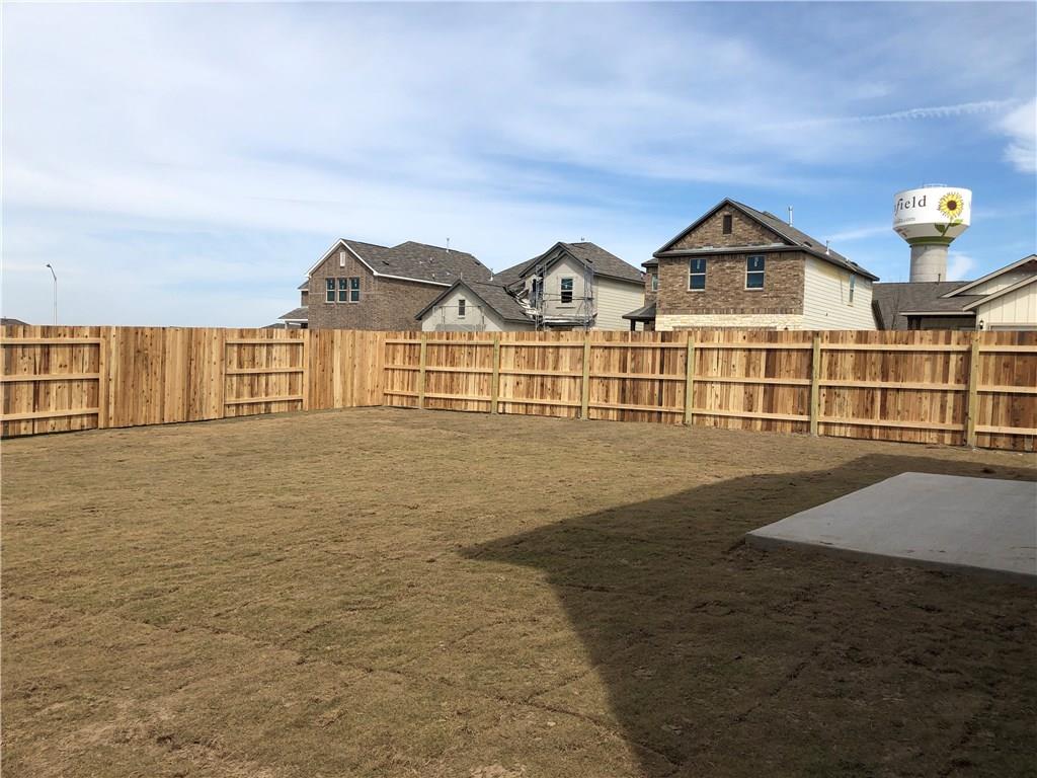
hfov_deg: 63.4
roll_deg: -2.1
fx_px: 839
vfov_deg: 49.7
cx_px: 518
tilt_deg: -1.8
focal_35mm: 28
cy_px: 389
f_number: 1.8
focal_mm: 4
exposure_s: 1/2703
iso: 20
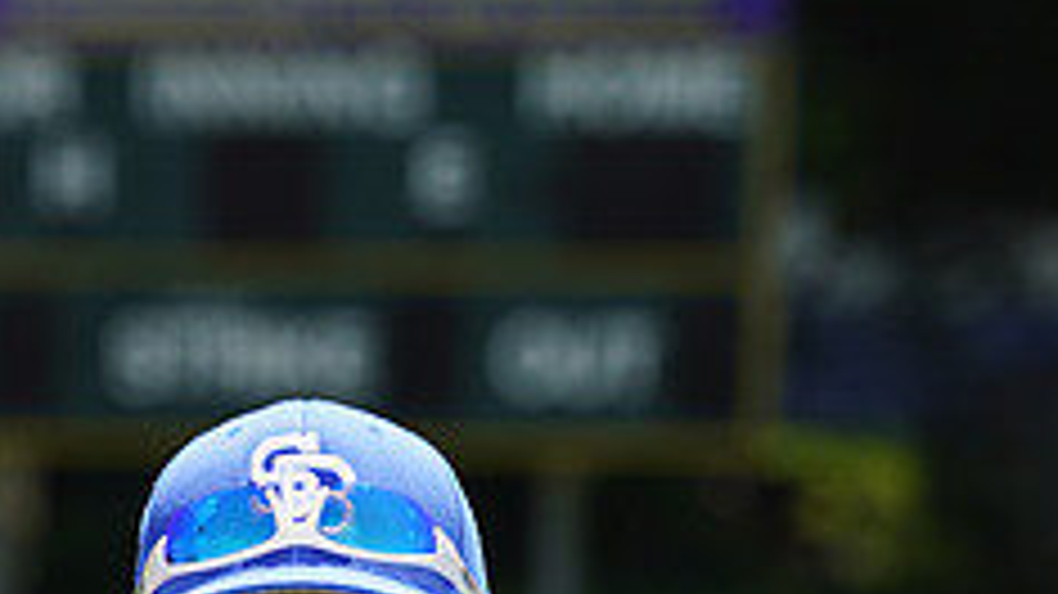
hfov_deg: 3.7
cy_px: 862
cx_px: 113
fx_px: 16574
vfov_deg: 2.1
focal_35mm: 591
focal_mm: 229
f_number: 8
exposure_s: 1/250
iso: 100
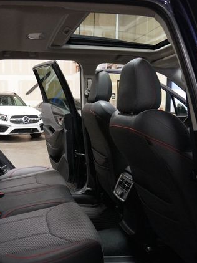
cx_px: 46
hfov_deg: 39.4
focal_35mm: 35
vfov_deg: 52.7
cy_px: 132
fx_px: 266
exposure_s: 1/160
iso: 6400
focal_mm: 16
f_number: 3.5
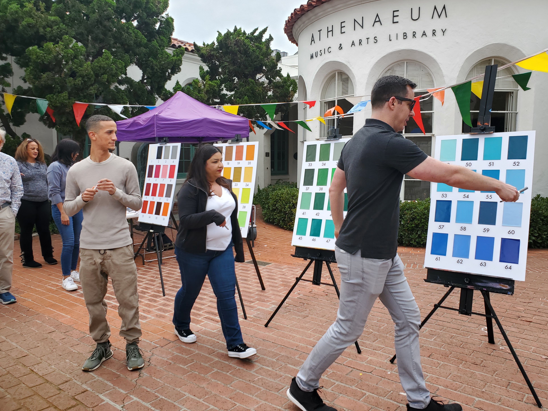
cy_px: 206
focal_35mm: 27
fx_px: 427
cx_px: 278
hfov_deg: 65.3
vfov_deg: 51.4
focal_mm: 4.3
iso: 50
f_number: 2.4
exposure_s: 1/765
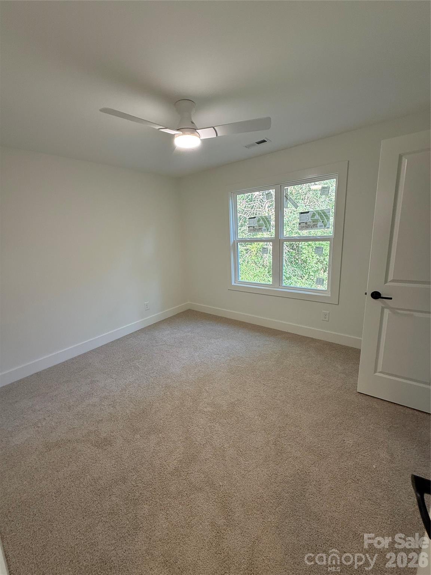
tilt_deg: -10.1
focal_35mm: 14
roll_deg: +3.0
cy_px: 288
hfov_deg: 85.7
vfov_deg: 102.1
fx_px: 232
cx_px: 216
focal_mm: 2.22
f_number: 2.2
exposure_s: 1/99
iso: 125
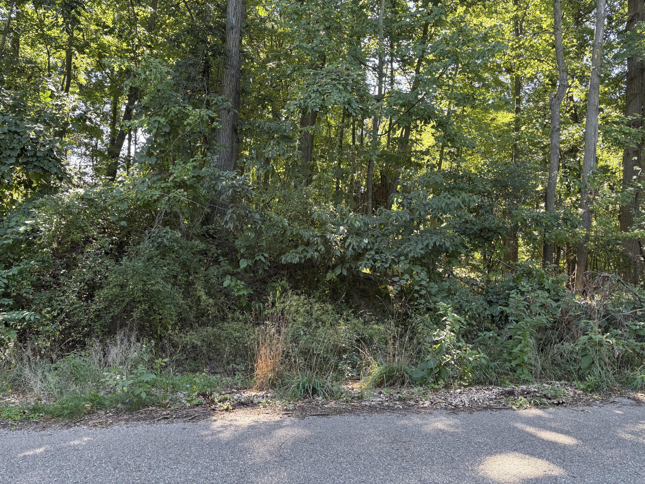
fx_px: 484
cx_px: 322
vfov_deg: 53.1
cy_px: 242
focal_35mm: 26
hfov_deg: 67.3
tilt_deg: +4.9
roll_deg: -4.1
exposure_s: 1/236
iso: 100
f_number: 1.6
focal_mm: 5.96
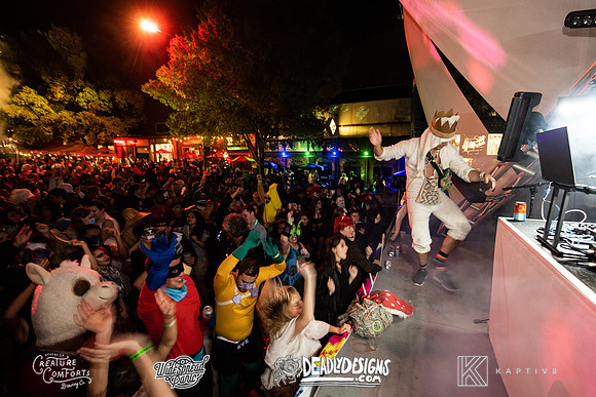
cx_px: 317
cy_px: 192
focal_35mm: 16
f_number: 3.5
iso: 2000
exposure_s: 1/40
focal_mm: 15
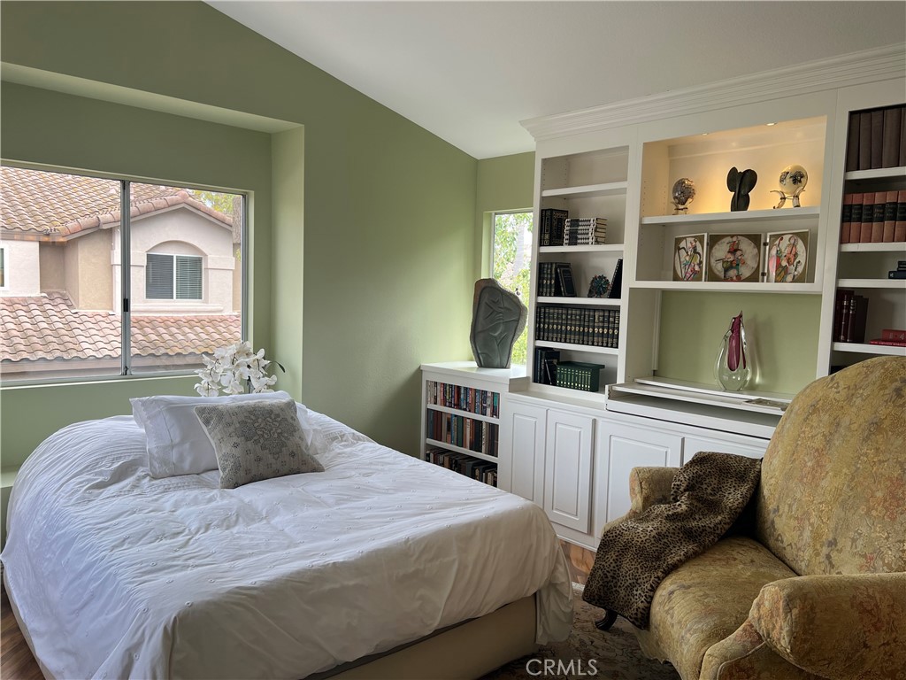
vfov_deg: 53.1
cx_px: 453
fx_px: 680
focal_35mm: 26
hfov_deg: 67.3
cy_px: 340
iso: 40
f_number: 1.5
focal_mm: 5.7
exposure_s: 1/222
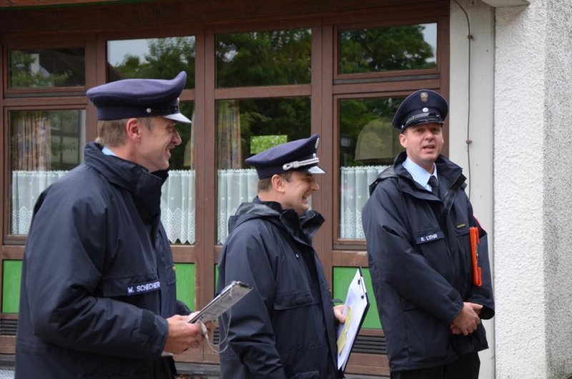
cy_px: 190
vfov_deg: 18.8
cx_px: 286
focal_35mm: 72
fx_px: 1142
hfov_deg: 28.1
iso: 500
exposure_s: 1/60
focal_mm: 48
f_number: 4.8
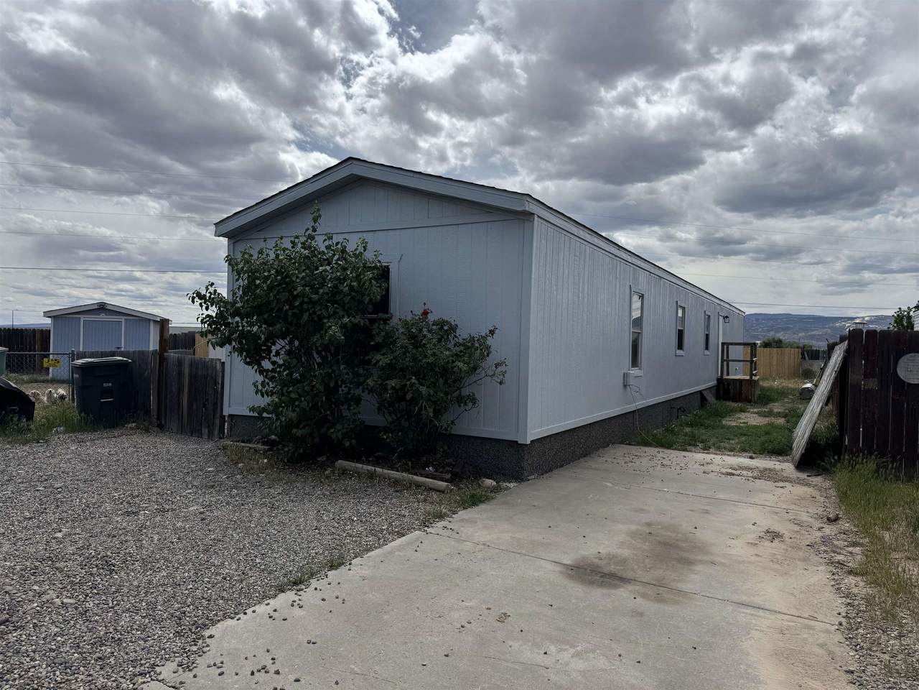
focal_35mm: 24
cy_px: 345
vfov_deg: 56.8
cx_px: 460
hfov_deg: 71.6
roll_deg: -1.8
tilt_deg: -1.5
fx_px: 637
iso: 80
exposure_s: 1/9009
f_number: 1.78
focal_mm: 6.76
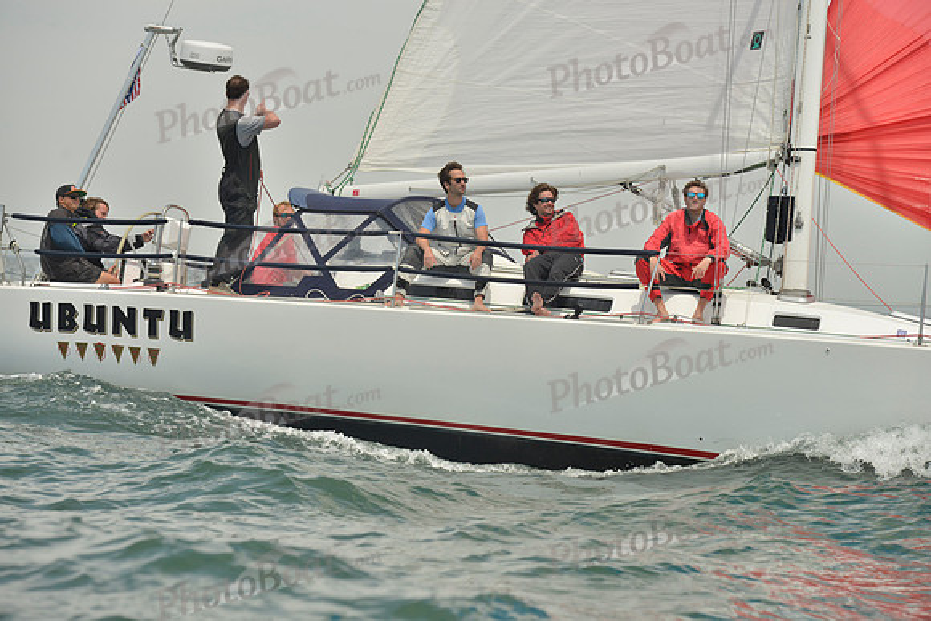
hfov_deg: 14.2
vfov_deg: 9.5
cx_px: 466
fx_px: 3751
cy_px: 310
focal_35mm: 145
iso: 280
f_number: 8
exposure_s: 1/1250
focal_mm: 145
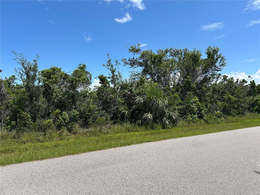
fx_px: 195
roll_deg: -0.8
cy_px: 98
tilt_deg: +1.3
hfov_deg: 67.3
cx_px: 130
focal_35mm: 26
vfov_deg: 53.1
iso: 50
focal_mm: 5.7
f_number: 1.5
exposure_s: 1/4630
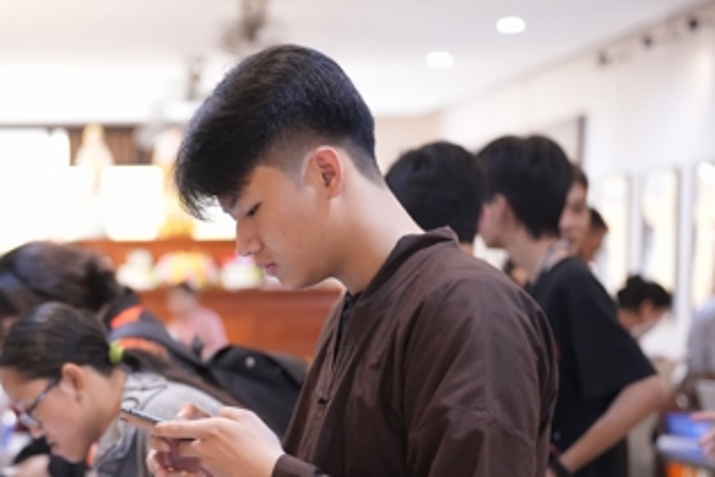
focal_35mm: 101
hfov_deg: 19.7
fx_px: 2006
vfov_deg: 13.4
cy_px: 469
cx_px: 27
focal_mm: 49
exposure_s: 1/100
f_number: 2.2
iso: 3200
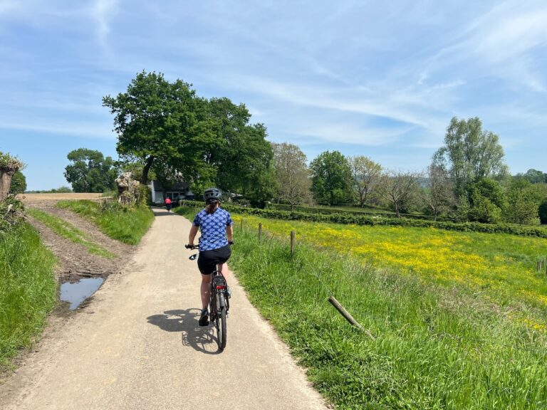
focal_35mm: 26
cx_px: 274
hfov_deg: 67.3
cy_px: 205
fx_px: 411
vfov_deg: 53.1
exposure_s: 1/3704
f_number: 1.5
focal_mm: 5.7
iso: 50
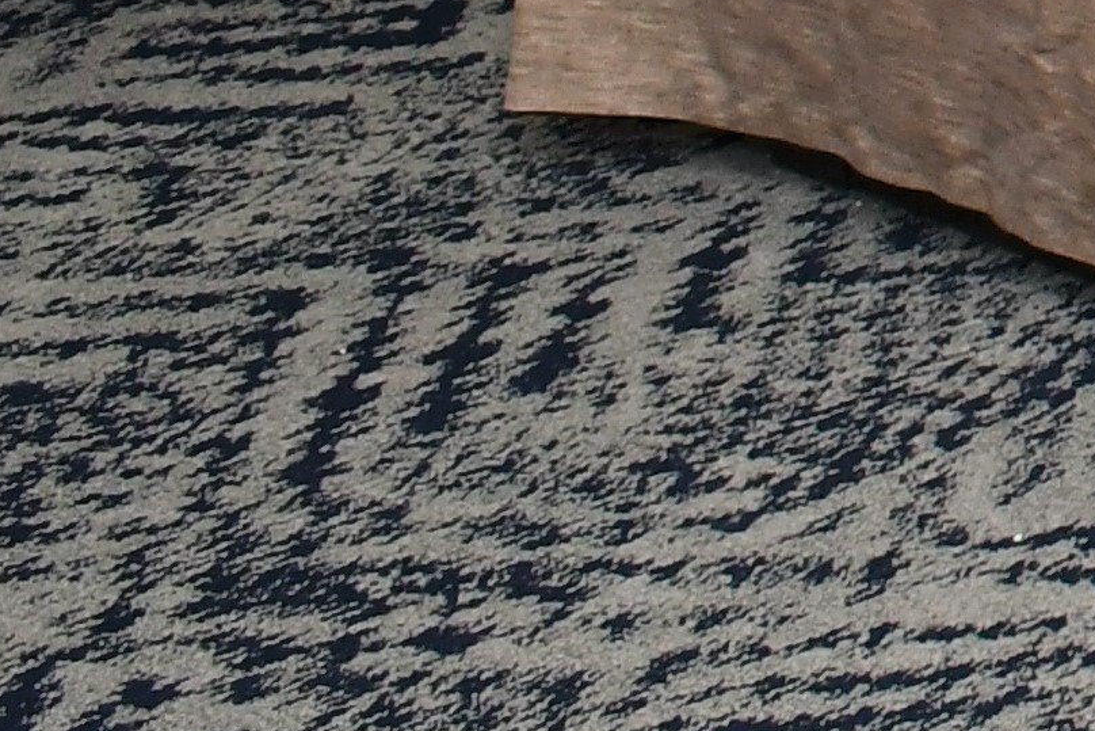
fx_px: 5658
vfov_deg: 6.9
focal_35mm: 186
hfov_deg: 9.6
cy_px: -1100
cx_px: 2727
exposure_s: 1/60
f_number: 4
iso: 640
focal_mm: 18
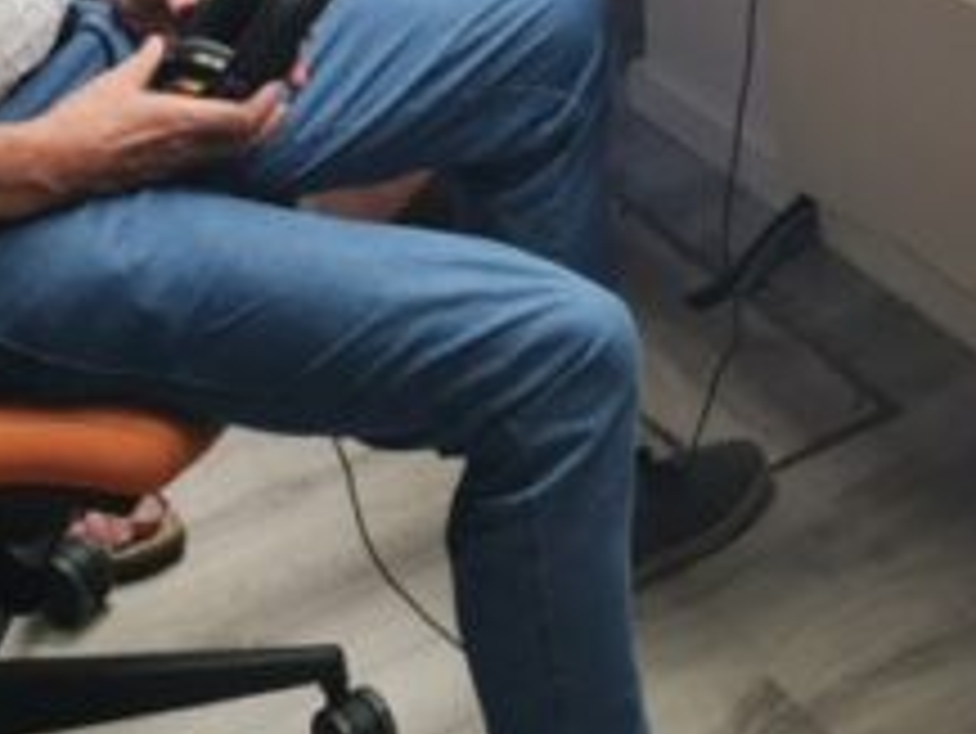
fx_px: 2708
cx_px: 985
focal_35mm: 96
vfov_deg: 13.9
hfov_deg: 19.8
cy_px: -545
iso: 80
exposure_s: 1/100
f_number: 1.8
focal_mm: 5.4
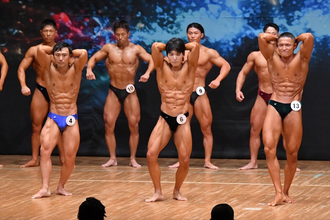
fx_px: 2336
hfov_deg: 8.1
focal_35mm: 255
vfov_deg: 5.4
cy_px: 110
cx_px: 165
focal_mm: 170
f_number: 5.6
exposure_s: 1/400
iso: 8000
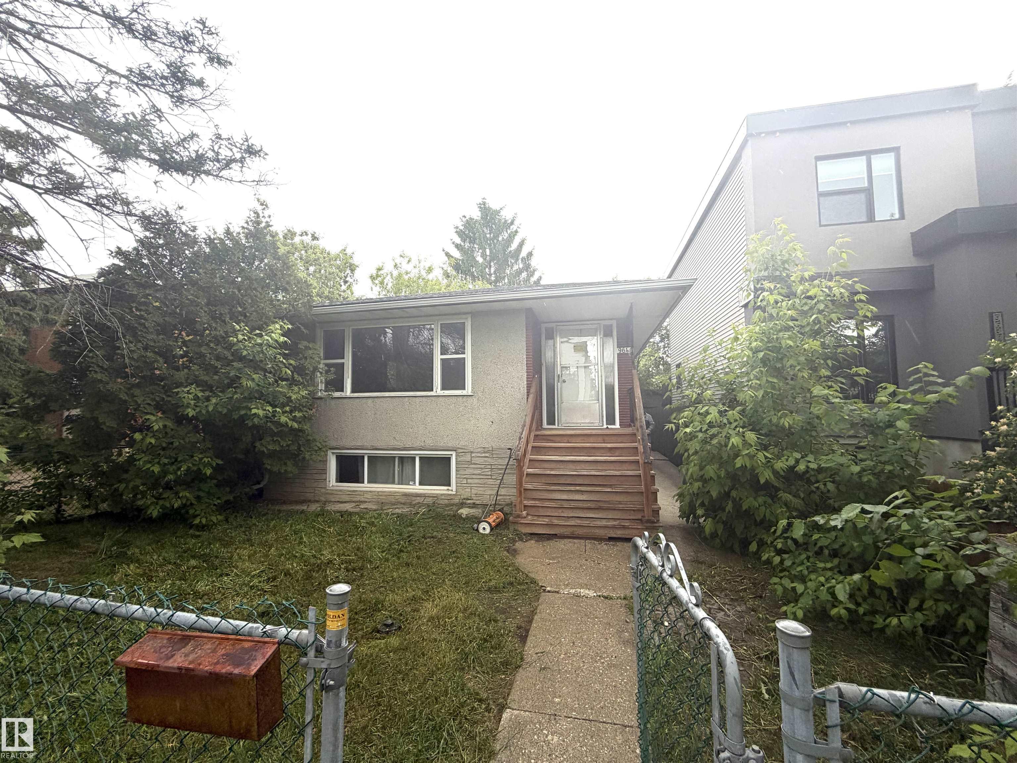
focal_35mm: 14
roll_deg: +1.1
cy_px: 382
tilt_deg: +3.8
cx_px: 508
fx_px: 411
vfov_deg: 85.7
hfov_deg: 102.1
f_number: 2.2
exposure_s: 1/211
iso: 40
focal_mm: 2.22
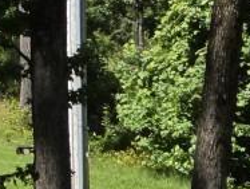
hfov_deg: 5.0
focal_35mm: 377
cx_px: -425
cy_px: -143
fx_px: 2728
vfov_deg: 3.9
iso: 25
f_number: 2.4
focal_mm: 7
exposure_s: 1/586
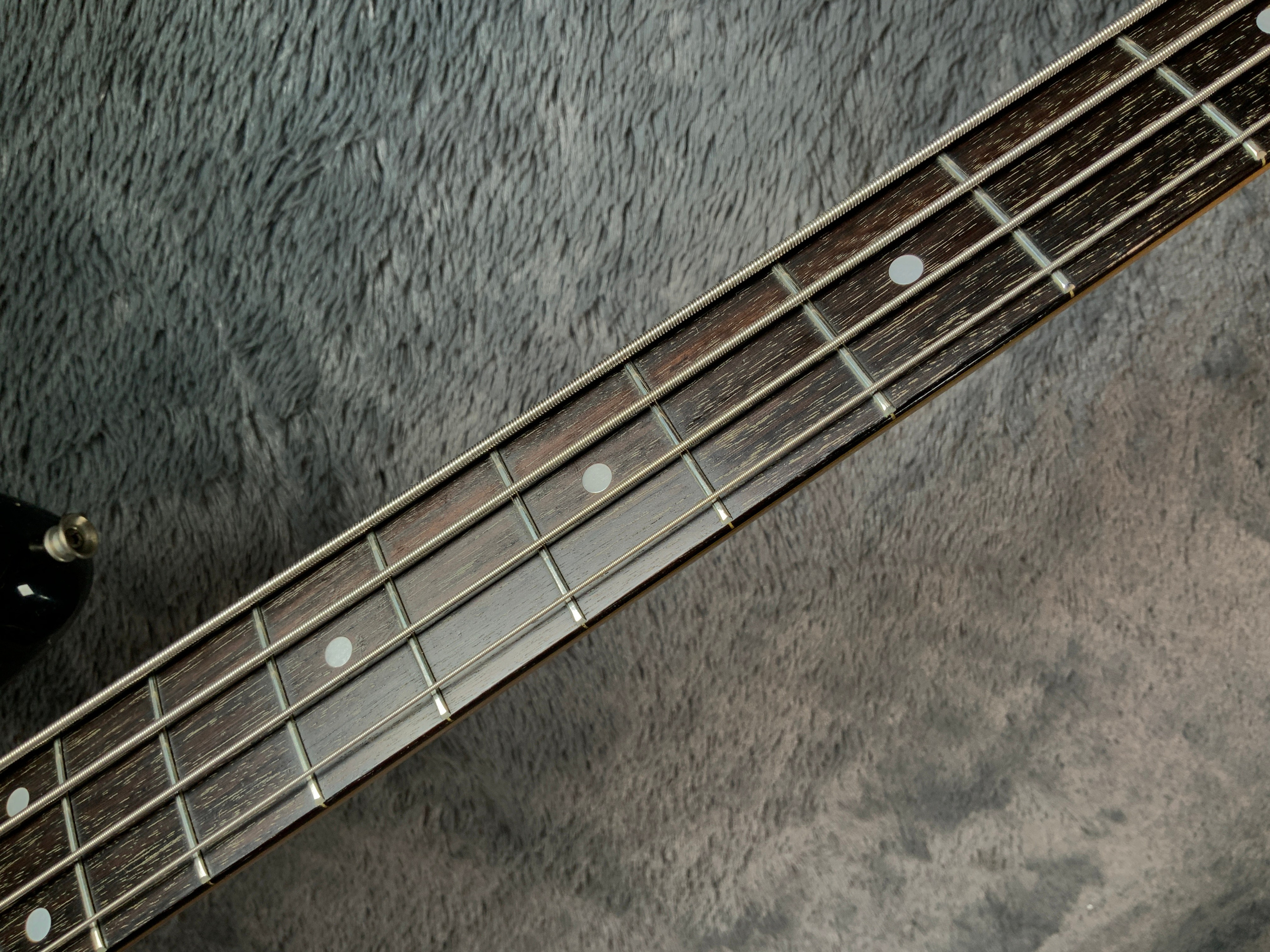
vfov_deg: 48.2
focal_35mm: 29
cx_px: 635
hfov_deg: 61.7
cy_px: 476
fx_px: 1064
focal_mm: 3
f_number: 1.8
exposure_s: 1/104
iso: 20
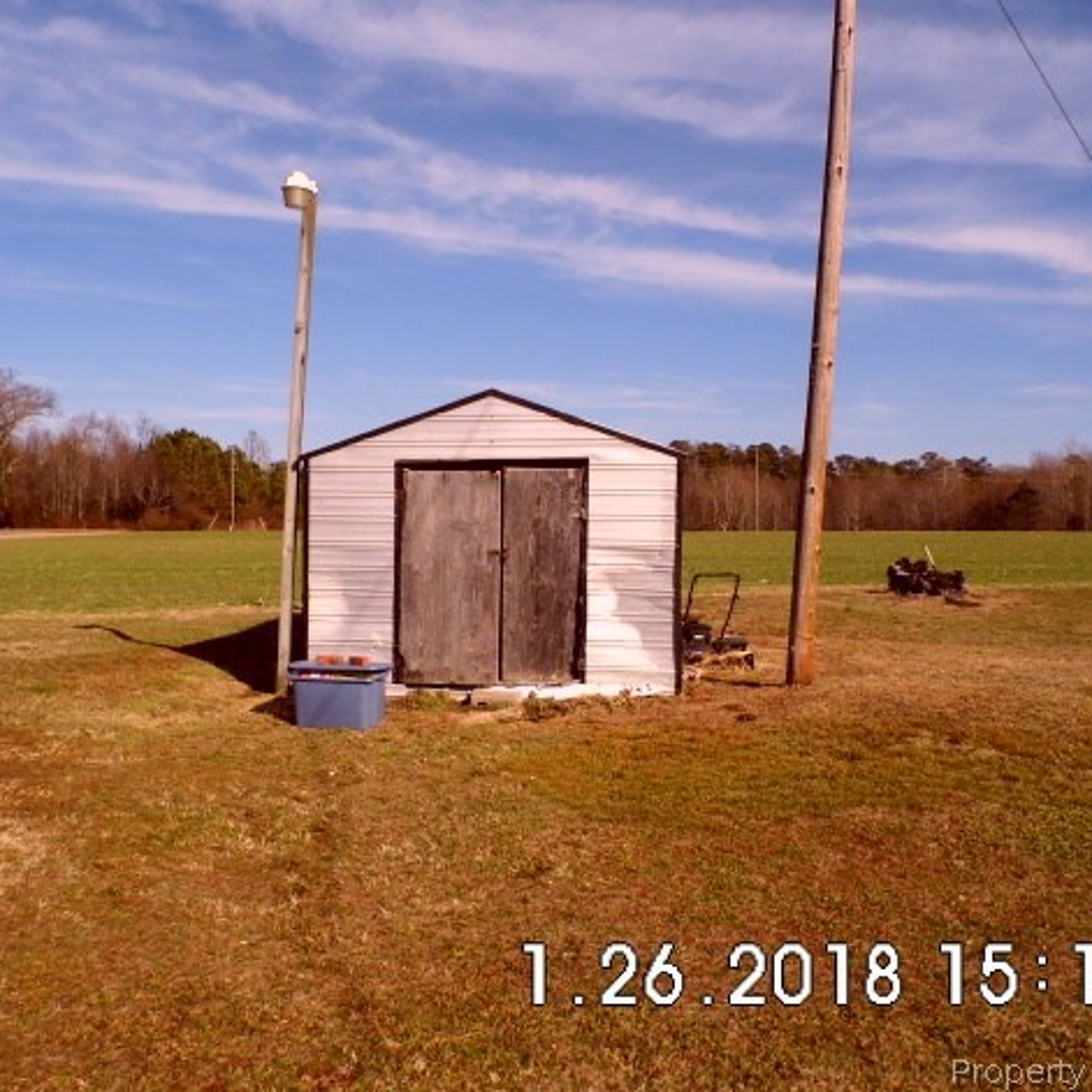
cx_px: 512
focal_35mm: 30
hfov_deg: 54.0
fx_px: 1071
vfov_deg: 54.0
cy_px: 540
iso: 100
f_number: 8.9
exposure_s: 1/378
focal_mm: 4.46
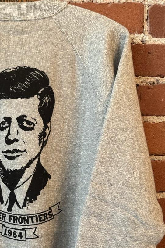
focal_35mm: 43
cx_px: 9
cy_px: 196
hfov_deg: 29.6
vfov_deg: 43.5
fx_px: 296
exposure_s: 1/60
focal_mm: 6.86
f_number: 1.78
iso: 160
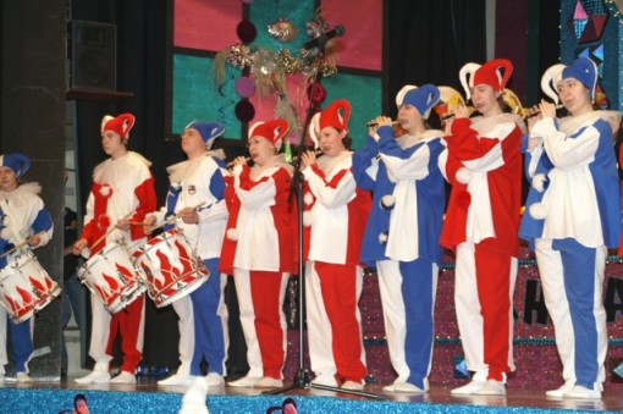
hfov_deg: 22.6
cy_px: 207
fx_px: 1556
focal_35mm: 90
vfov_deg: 15.2
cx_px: 312
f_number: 5
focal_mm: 60
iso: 400
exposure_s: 1/125
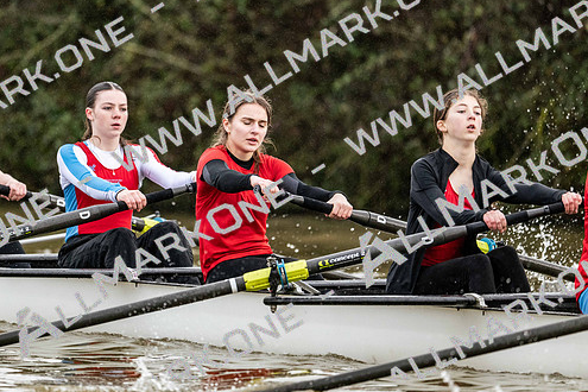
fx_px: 7660
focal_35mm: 469
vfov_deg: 2.9
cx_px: 258
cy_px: 175
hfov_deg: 4.4
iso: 1800
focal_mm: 400
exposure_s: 1/1600
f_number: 4.5
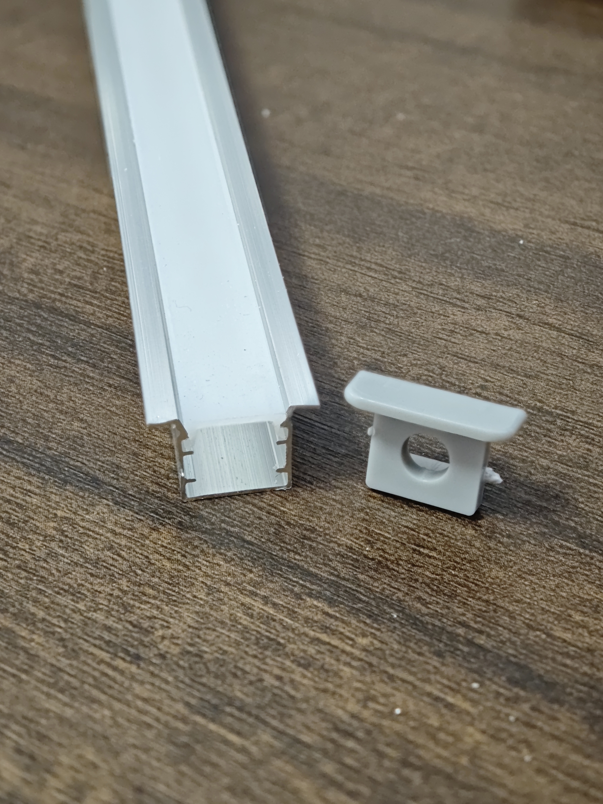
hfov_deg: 24.4
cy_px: 402
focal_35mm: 60
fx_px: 1394
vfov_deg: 32.2
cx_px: 302
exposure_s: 1/60.1
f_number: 2
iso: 800
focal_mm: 9
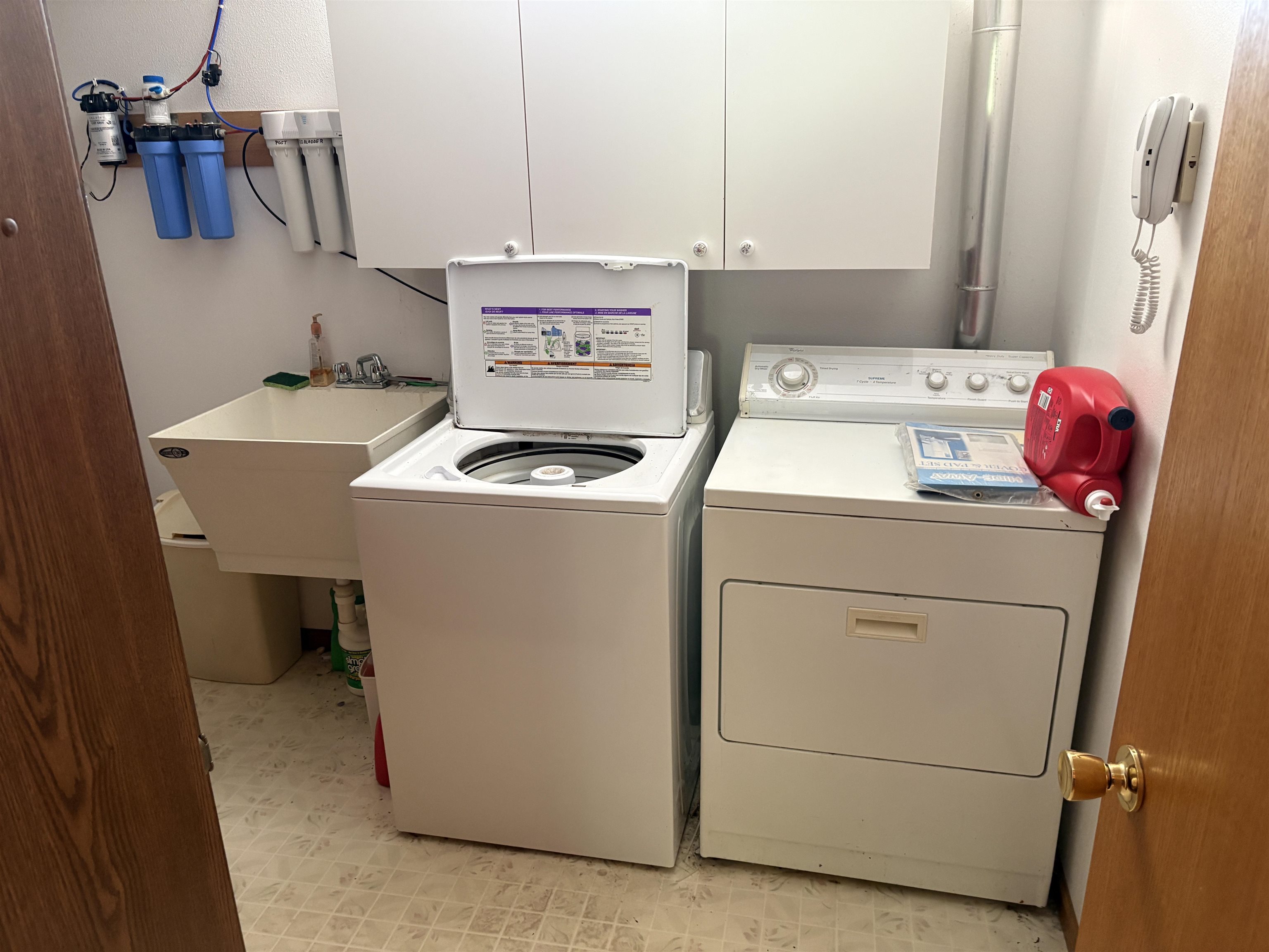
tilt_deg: -18.6
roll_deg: +2.2
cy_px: 476
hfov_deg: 67.3
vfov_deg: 53.1
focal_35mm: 26
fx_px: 953
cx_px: 634
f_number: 1.6
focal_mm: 5.96
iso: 320
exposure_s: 1/60
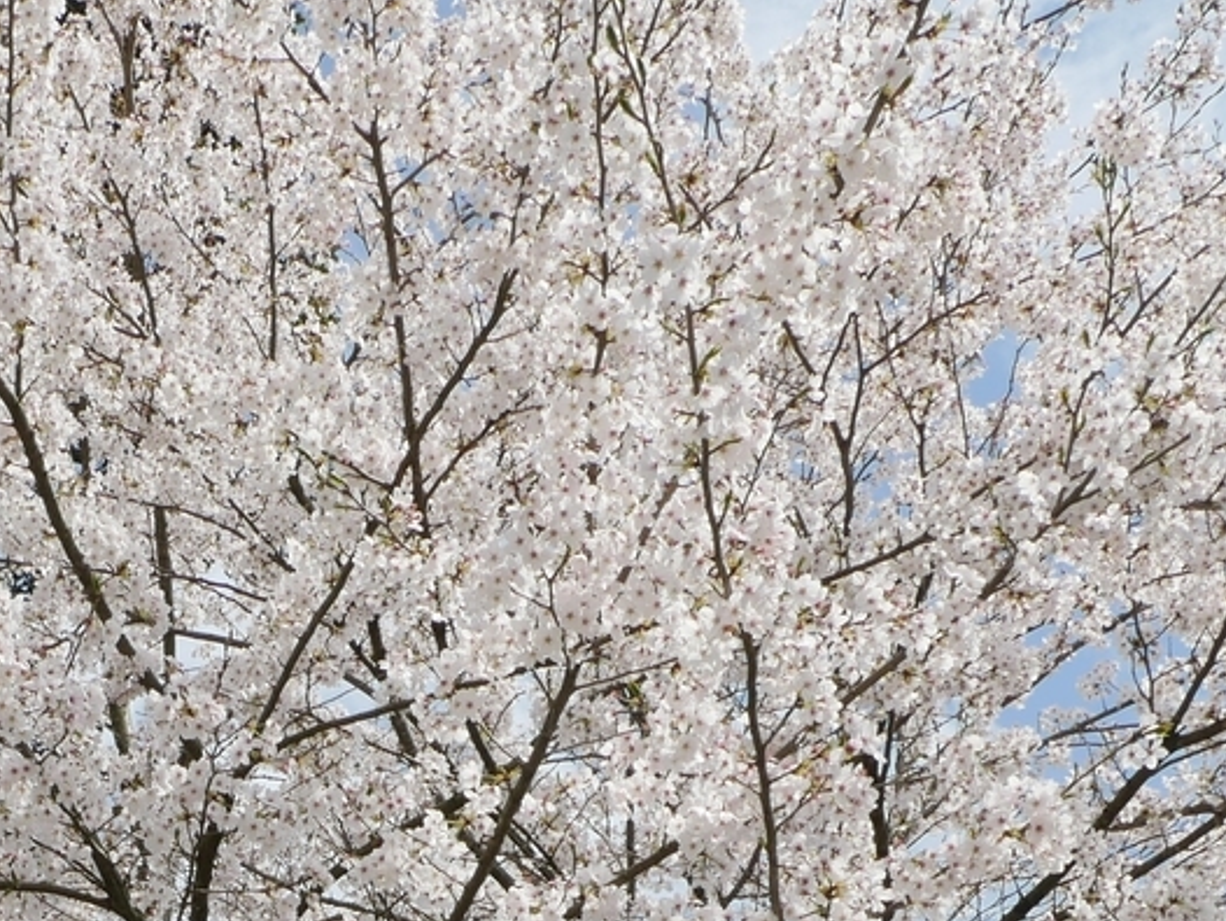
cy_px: 1292
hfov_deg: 26.0
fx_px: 2587
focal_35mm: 73
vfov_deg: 18.4
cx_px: 177
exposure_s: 1/500
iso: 200
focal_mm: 12
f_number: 8
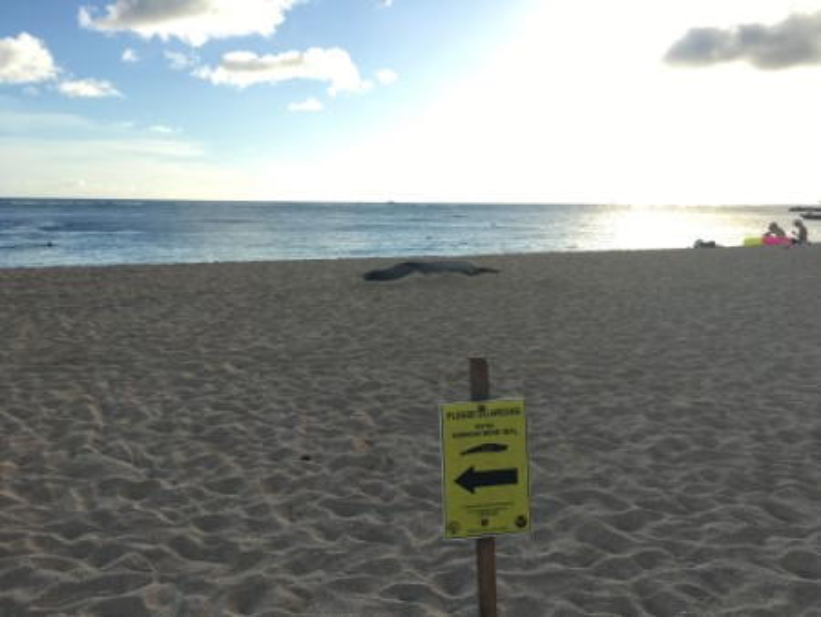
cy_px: 308
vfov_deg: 48.3
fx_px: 688
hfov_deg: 61.6
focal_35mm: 29
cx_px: 410
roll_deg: -1.1
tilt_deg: -8.5
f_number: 2.2
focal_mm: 4.15
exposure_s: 1/1012
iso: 25
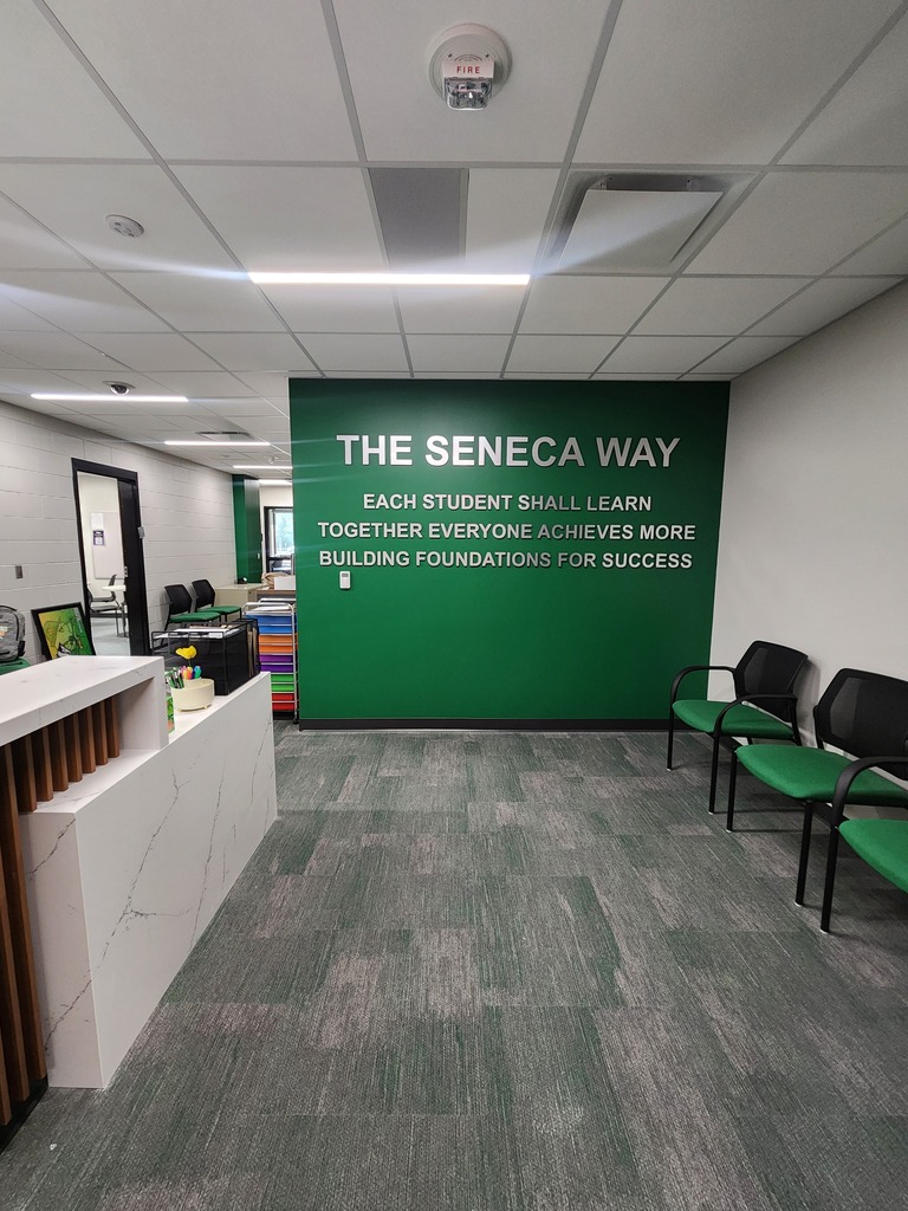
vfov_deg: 106.2
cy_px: 606
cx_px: 454
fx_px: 455
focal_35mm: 13
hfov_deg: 89.9
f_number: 2.2
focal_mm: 2.2
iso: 400
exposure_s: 1/40
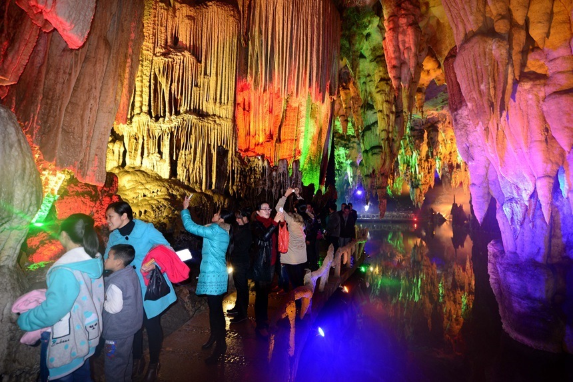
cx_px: 286
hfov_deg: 96.7
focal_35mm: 16
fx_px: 255
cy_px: 191
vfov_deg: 73.7
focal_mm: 16
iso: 1250
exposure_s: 1/15
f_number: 2.8
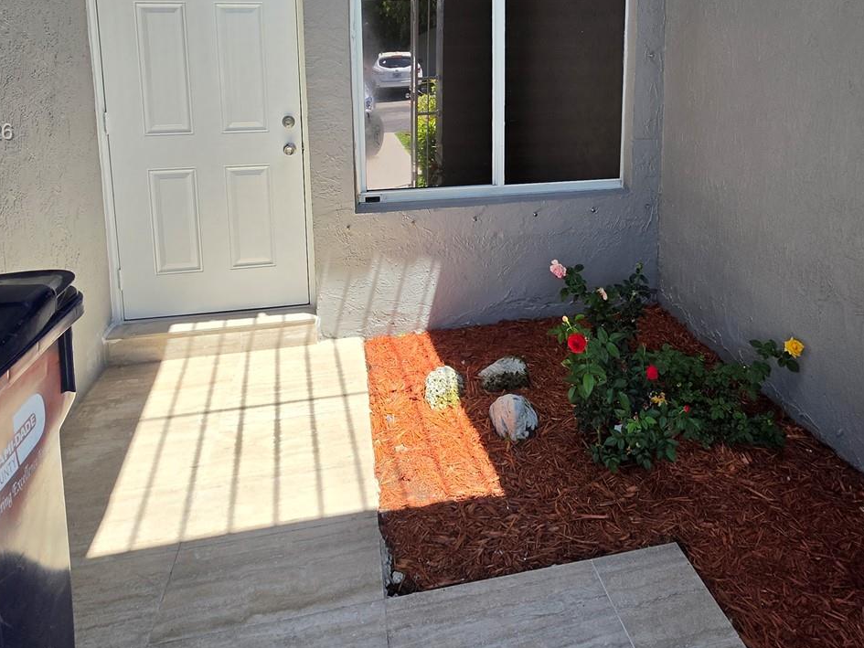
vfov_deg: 56.8
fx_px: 549
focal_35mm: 22
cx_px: 460
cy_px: 133
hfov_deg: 76.3
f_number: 1.9
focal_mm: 2.2
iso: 32
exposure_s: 1/876
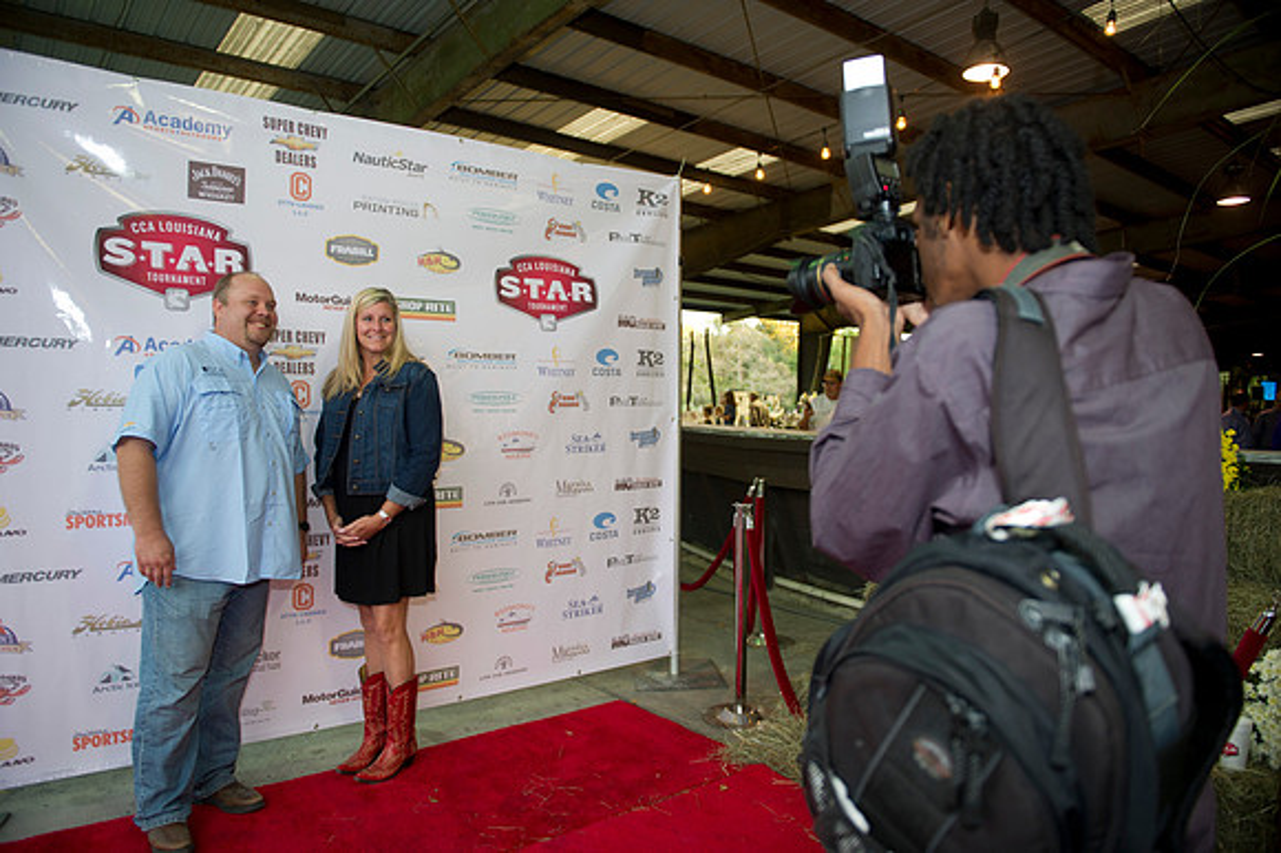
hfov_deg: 73.8
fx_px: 853
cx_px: 640
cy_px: 426
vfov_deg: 53.1
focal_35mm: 24
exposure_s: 1/100
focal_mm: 24
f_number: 2.8
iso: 640
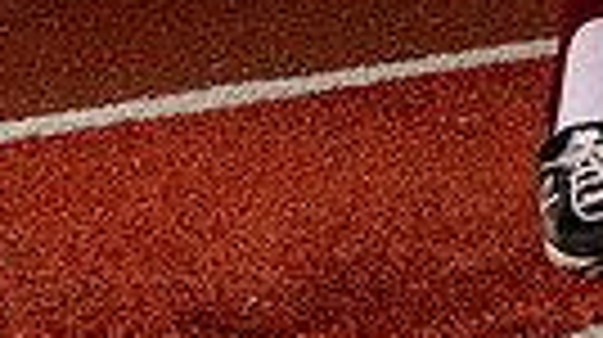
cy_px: -604
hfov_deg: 17.0
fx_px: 1964
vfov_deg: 8.5
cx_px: 616
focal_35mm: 123
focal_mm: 35
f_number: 6.3
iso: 500
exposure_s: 1/250
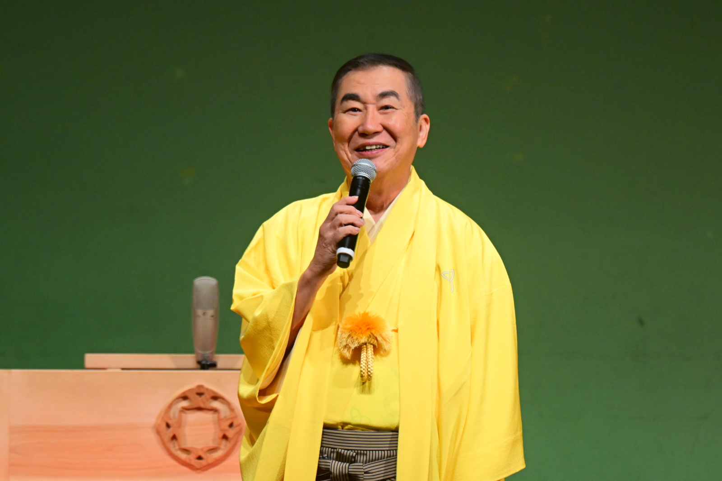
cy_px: 240
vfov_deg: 2.3
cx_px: 361
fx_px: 12034
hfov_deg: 3.4
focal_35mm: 600
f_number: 5.6
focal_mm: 400
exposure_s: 1/200
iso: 2500
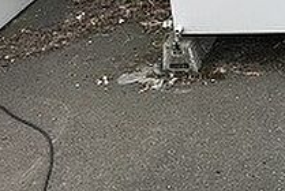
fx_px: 706
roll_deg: +1.9
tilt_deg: -22.7
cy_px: -68
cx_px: 397
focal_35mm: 89
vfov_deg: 14.6
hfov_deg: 20.3
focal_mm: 3.99
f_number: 1.8
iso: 20
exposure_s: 1/863
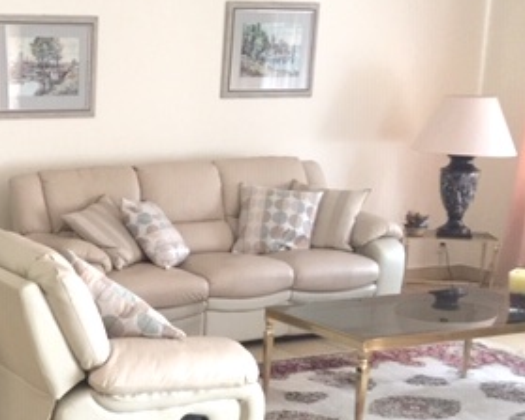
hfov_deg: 26.9
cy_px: 284
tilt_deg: -11.1
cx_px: -45
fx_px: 1010
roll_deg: -1.3
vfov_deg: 23.4
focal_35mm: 65
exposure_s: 1/10
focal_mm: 4.15
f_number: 2.2
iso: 125
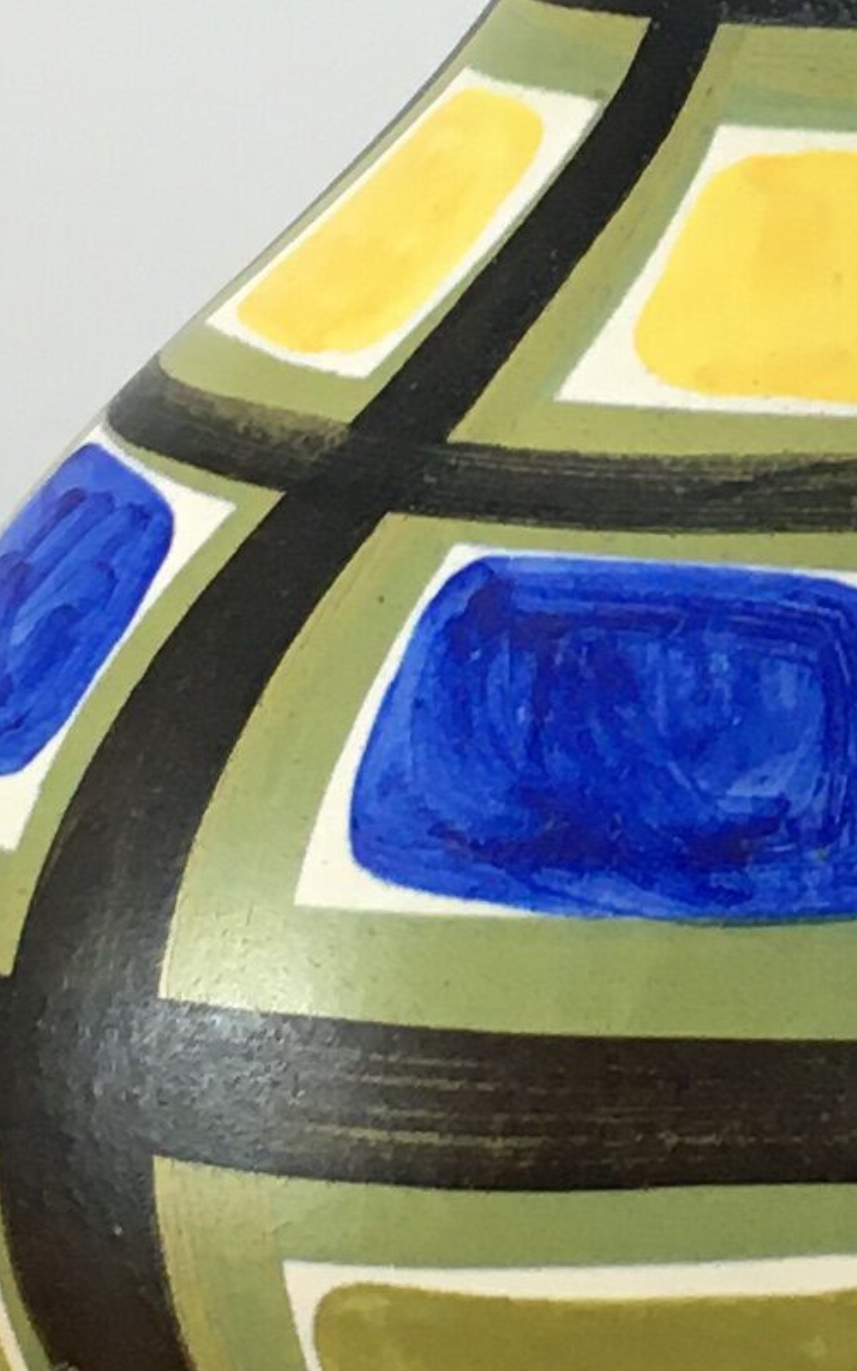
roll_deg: +0.5
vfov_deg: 13.4
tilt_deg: -10.6
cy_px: 293
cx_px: 1068
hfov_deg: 8.4
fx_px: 5792
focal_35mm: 155
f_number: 2.2
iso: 32
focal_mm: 4.15
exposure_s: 1/33
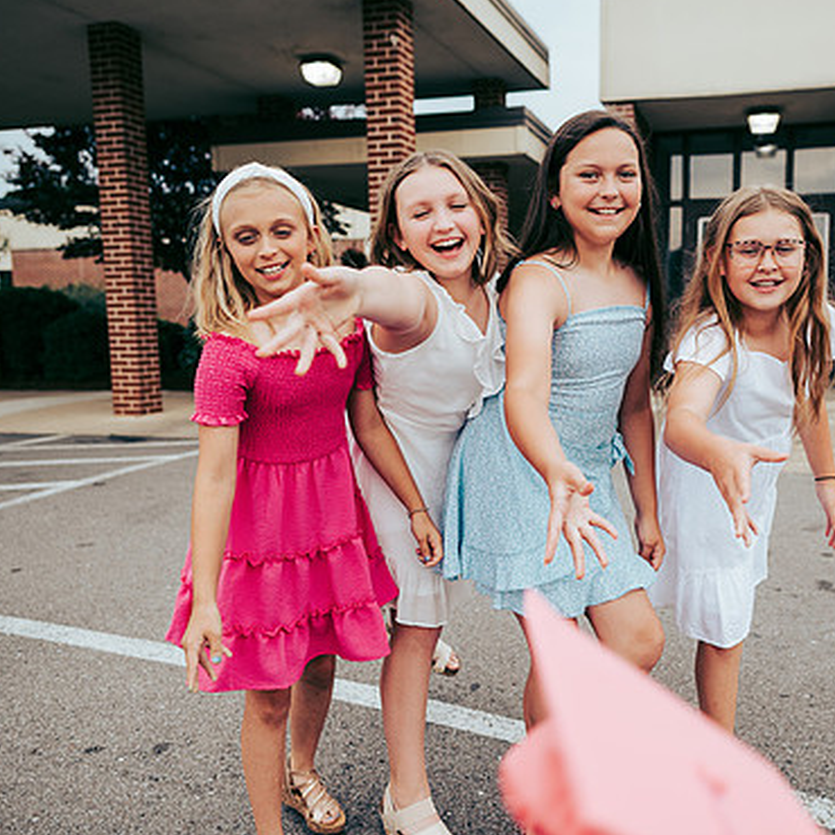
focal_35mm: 32
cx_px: 530
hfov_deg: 50.5
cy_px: 425
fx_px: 873
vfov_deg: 51.1
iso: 250
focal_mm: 24
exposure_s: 1/320
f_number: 2.8
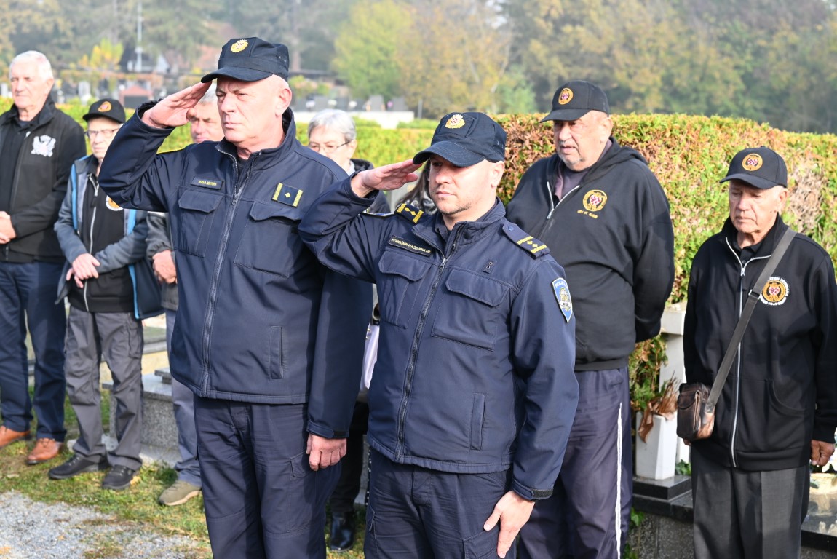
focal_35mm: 64
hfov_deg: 31.4
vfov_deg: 21.3
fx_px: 1489
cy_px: 280
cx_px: 418
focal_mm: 64
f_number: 5.6
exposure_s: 1/250
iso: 200
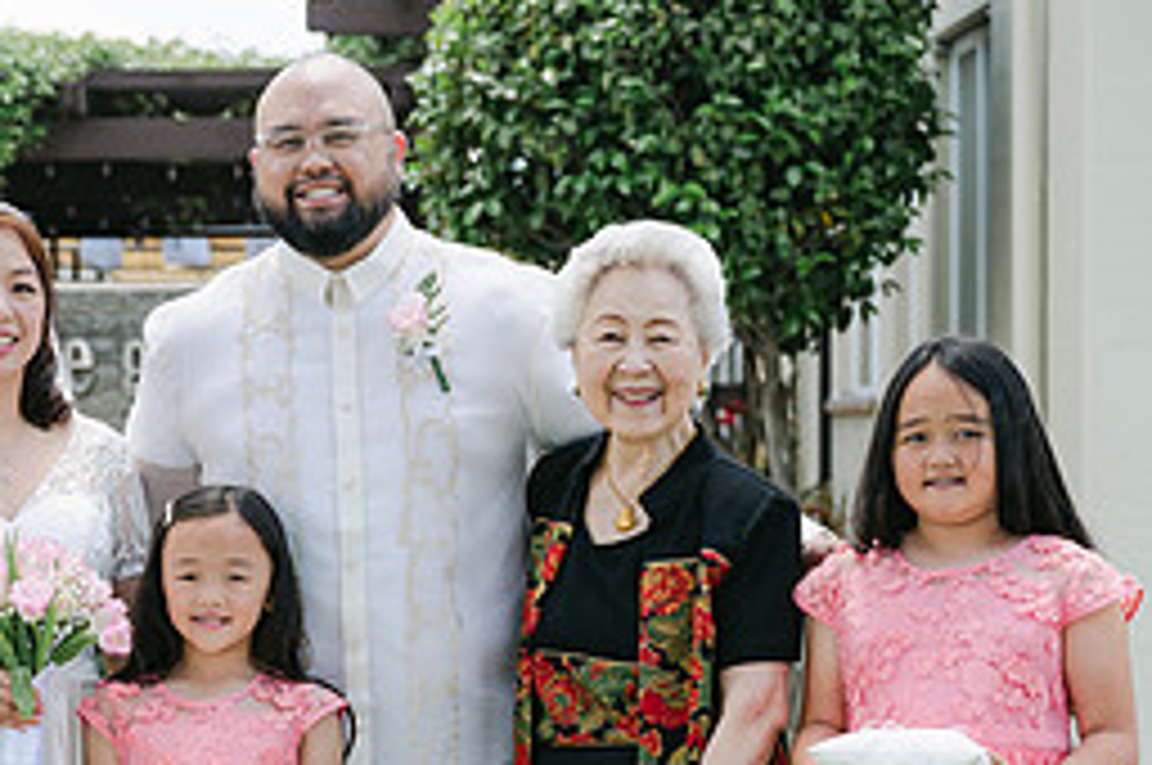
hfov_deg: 17.6
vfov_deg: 11.7
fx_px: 3707
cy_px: 680
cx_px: 324
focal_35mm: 116
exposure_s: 1/1250
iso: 100
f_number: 4
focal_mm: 50
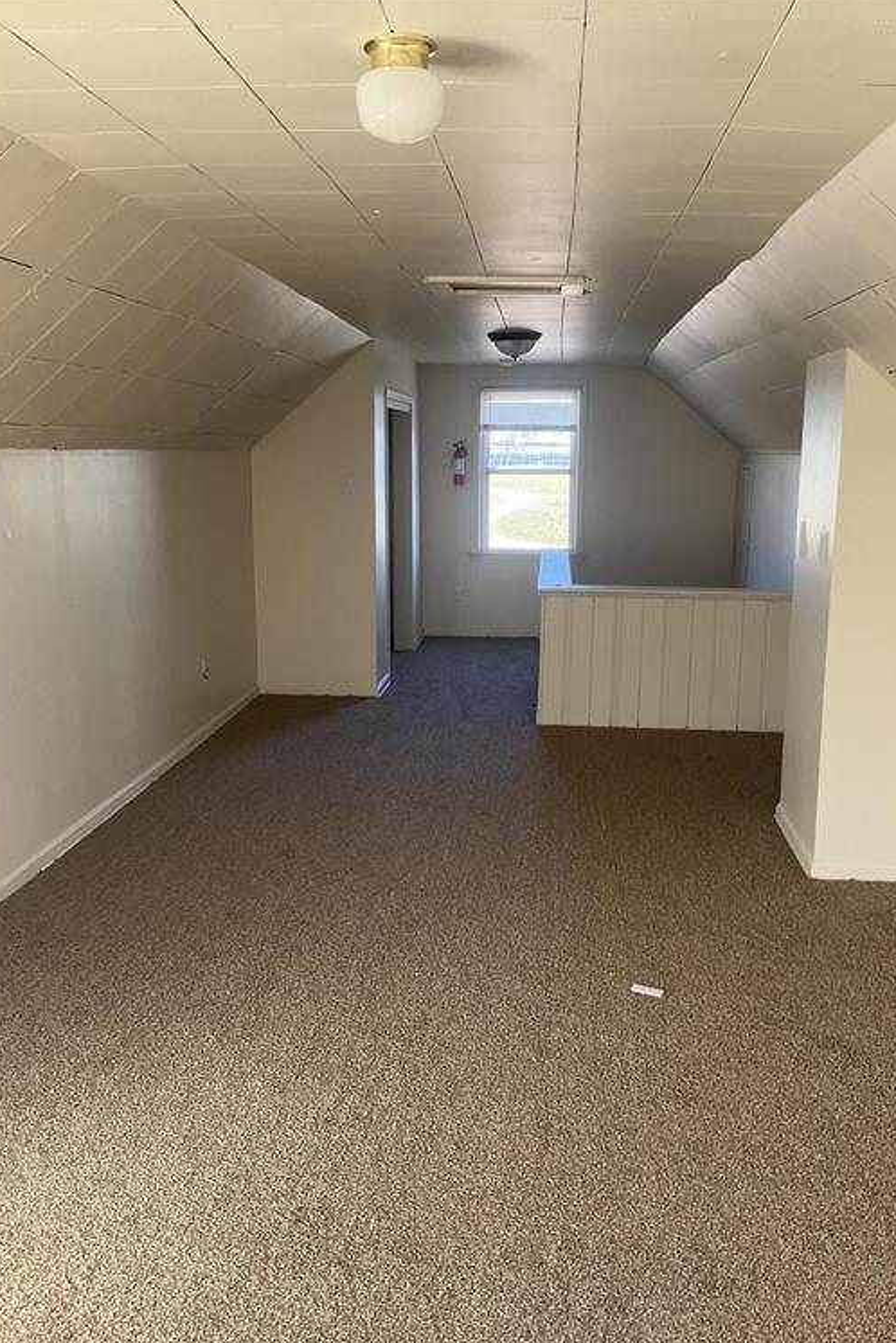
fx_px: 1157
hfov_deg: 42.3
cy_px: 681
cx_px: 470
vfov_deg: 60.3
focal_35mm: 31
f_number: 1.8
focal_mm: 3
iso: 64
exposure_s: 1/84
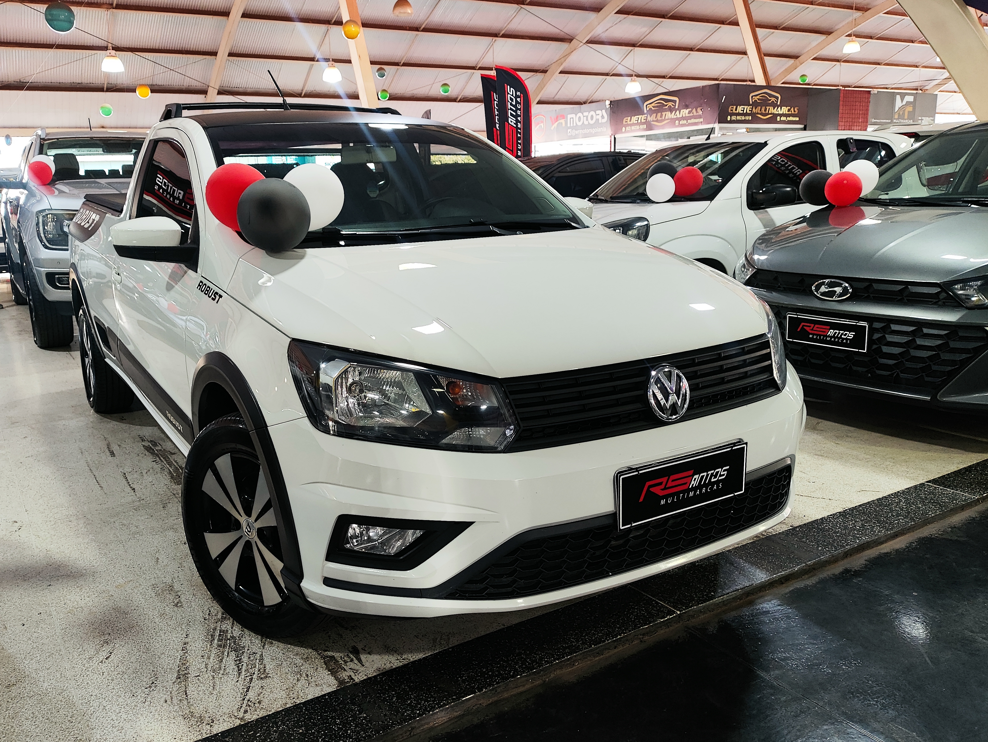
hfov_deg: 65.1
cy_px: 380
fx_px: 771
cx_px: 437
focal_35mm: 27
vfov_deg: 51.4
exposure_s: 1/30
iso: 143
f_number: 1.8
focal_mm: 4.68
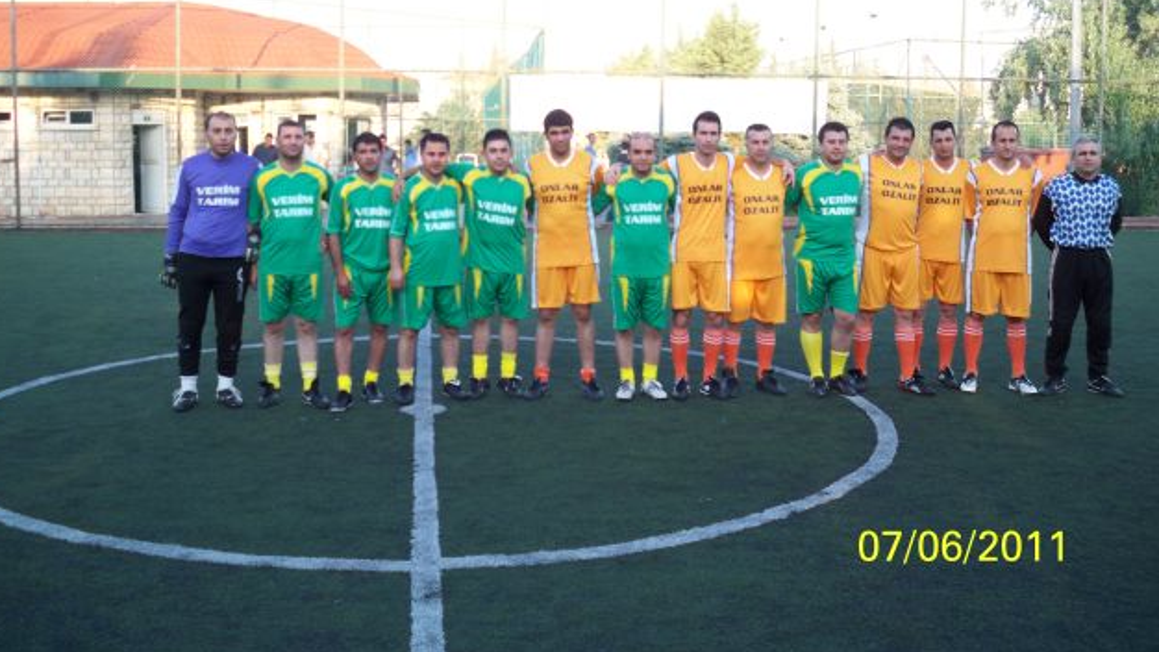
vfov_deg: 30.2
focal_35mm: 39
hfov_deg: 51.6
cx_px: 568
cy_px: 215
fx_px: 1198
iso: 64
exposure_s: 1/60
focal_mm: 6.3
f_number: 3.1
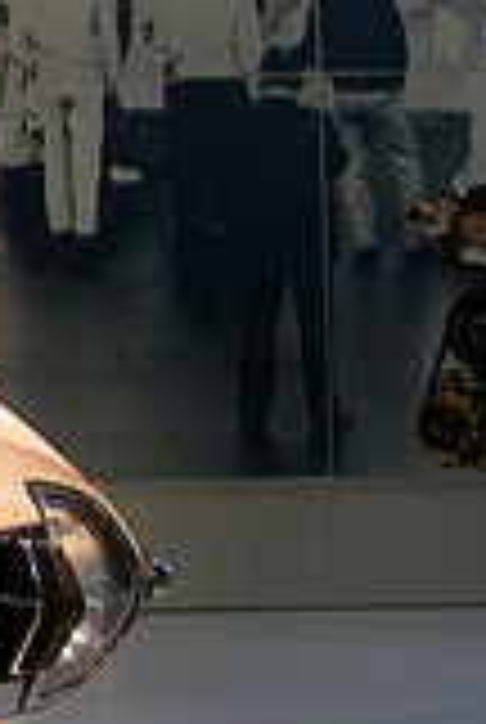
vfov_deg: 14.4
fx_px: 2863
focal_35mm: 142
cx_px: -774
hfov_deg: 8.6
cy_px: 366
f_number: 2.8
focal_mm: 7.8
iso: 50
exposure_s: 1/9.1
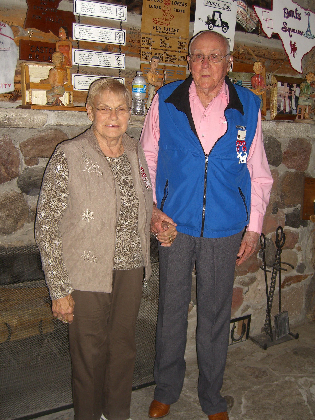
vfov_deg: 49.0
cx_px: 158
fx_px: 461
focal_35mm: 38
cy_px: 210
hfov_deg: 37.7
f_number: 2.8
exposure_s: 1/60
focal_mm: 7.9
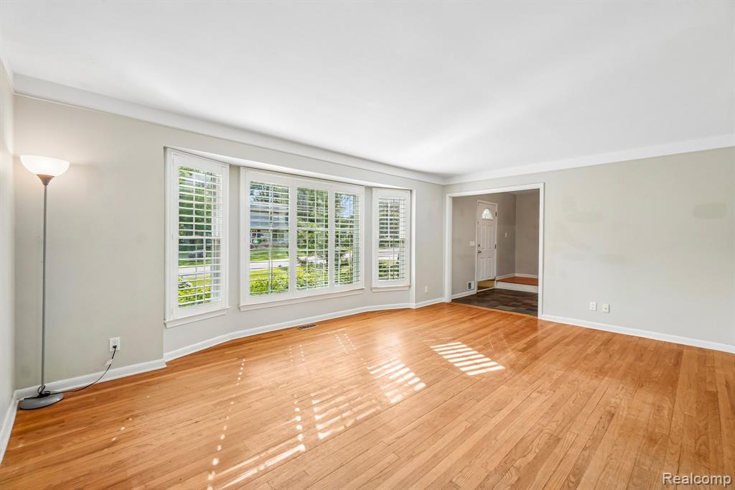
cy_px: 245
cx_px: 368
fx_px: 306
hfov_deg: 100.4
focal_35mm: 15
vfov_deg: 77.3
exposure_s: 1/30
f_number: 8
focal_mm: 10
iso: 200
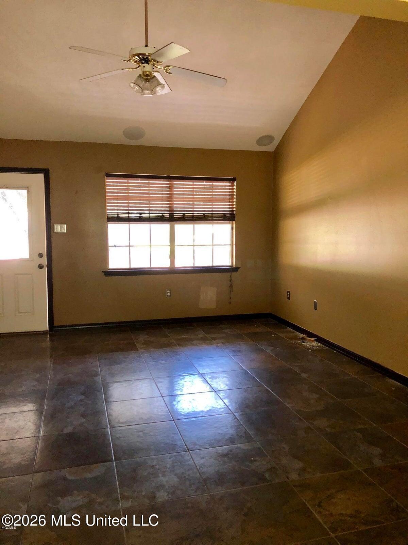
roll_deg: -0.8
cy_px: 272
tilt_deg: -5.4
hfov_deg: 49.7
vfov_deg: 63.4
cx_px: 204
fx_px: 440
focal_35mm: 28
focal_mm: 3.99
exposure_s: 1/40
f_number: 1.8
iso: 160
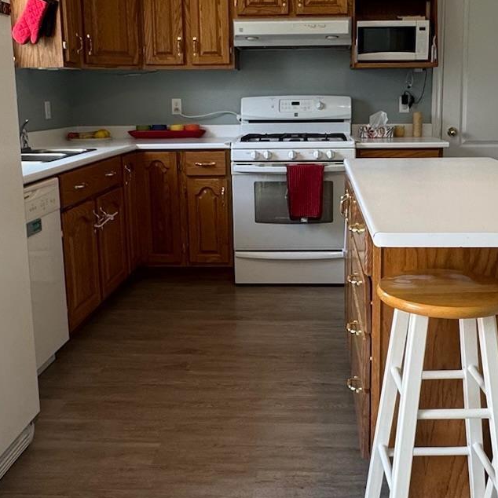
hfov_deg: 41.7
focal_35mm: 40
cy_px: 200
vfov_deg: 41.7
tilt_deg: -9.2
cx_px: 287
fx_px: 651
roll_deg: +0.8
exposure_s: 1/120
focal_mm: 2.22
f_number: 2.2
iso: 200
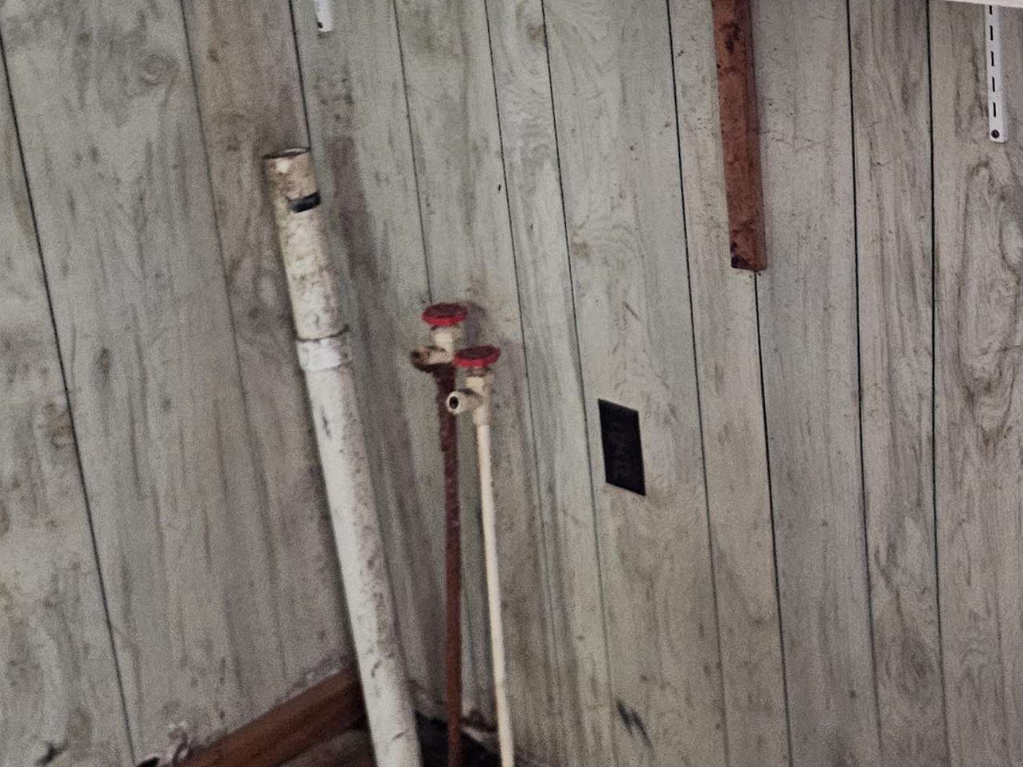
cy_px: 115
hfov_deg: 33.5
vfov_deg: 25.9
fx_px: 1625
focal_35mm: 55
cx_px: 880
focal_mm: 6.3
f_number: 1.7
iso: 800
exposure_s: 1/24
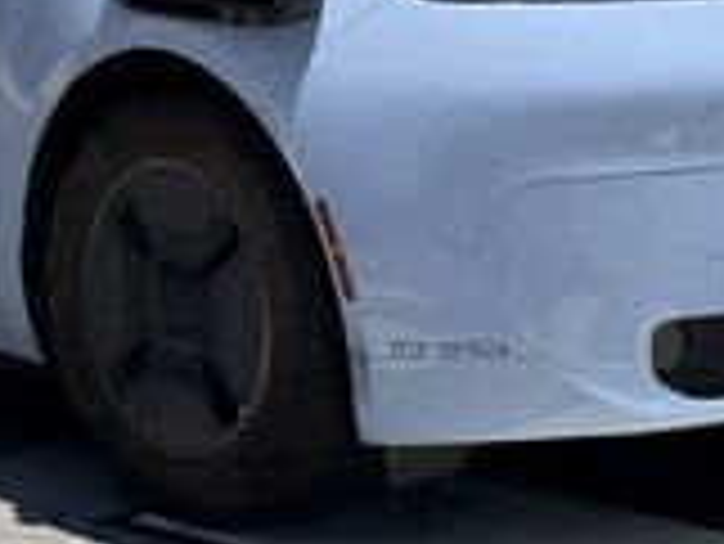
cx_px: 468
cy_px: -72
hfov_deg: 10.8
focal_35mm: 183
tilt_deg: -4.9
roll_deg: +0.8
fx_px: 3830
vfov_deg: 8.1
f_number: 1.78
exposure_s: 1/6024
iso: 80
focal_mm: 6.76
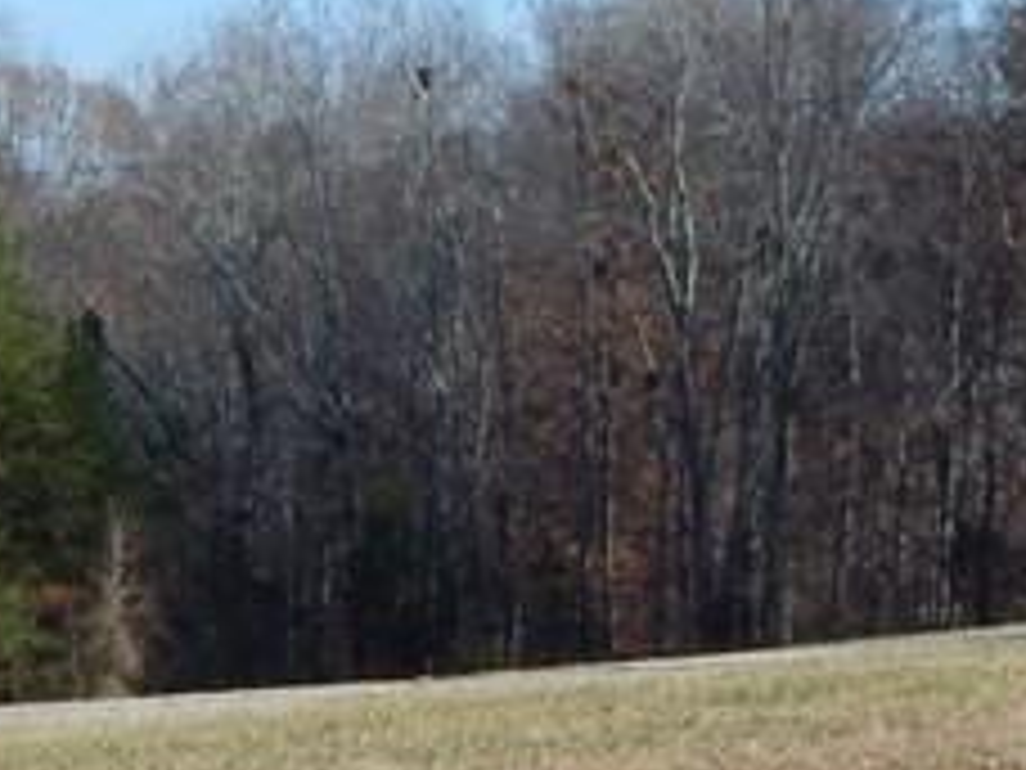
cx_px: 1584
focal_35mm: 193
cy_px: 747
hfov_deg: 9.9
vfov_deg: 7.7
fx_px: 5720
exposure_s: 1/1000
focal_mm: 7.7
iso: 125
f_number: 3.6
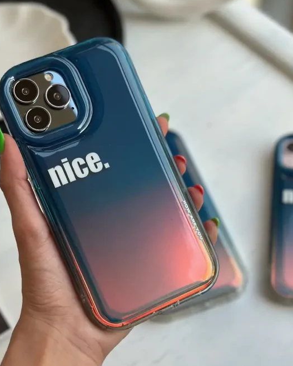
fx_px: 694
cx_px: 118
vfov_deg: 29.6
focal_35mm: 64
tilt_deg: -57.3
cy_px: 202
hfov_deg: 23.8
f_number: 1.78
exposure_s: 1/521
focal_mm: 6.86
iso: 80
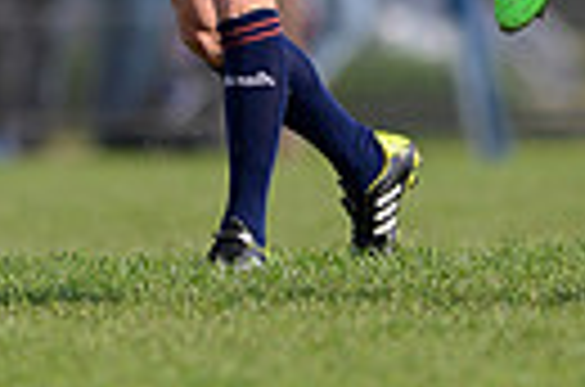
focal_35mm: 1881
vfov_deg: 0.7
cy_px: -358
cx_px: 288
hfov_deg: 1.1
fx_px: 30492
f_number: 4
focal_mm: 420
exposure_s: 1/2500
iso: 560
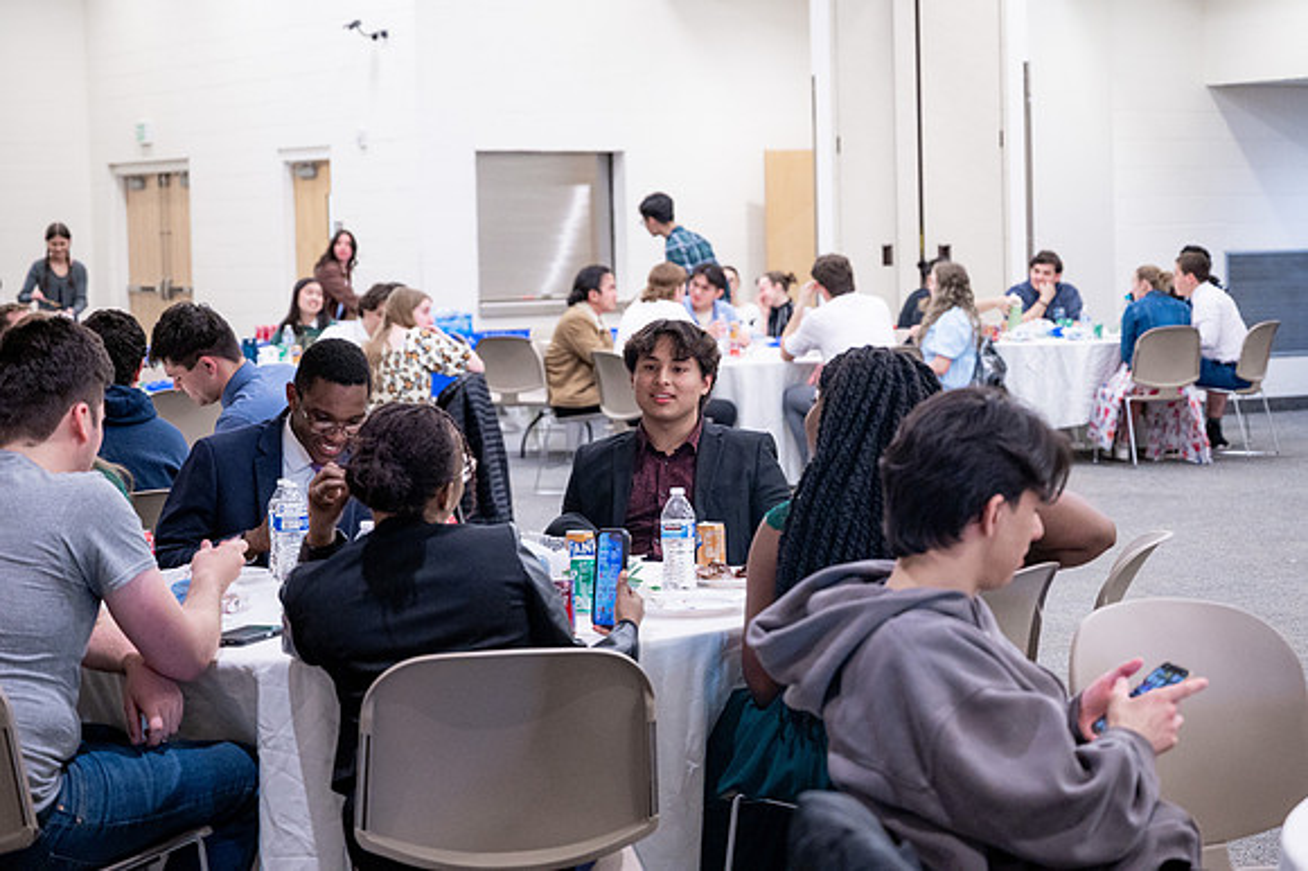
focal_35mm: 79
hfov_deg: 25.5
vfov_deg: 17.1
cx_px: 742
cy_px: 377
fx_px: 2886
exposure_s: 1/200
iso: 1600
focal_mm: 70
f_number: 4
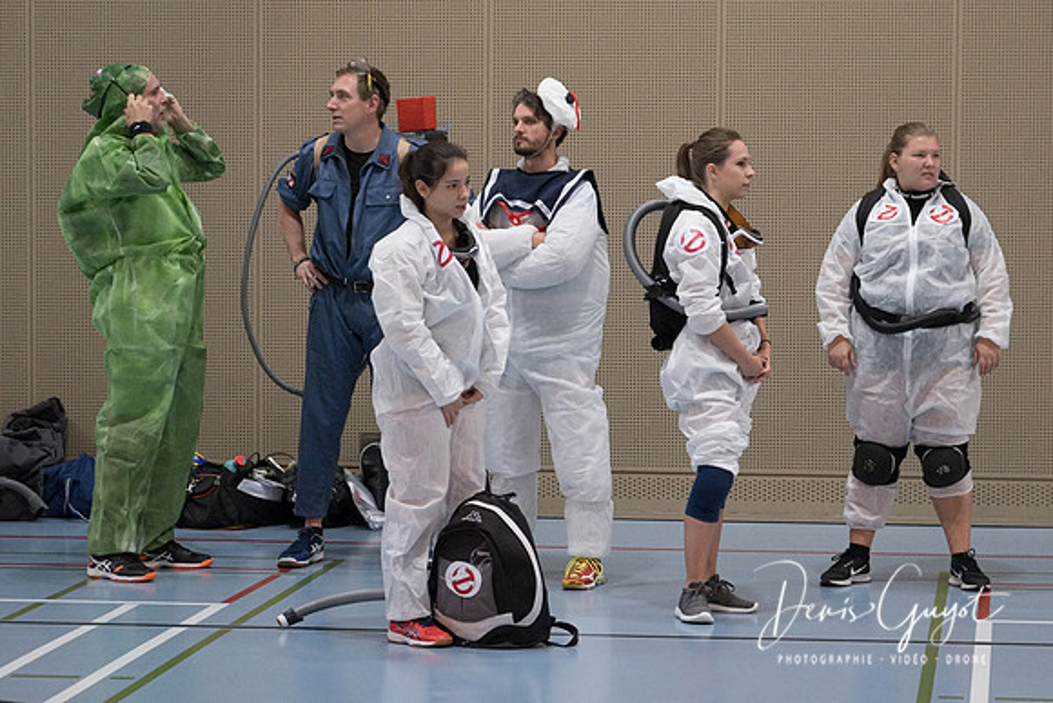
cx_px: 626
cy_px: 332
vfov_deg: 11.9
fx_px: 3367
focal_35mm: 115
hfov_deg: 17.8
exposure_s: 1/500
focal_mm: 63.4
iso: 6400
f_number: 2.8
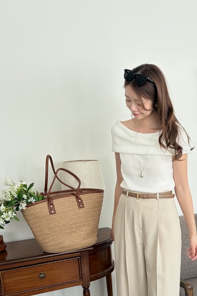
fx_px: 361
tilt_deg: -13.1
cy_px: 215
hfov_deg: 30.3
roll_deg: +2.2
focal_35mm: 44
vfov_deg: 43.3
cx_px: 133
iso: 40
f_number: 1.6
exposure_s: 1/122
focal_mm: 5.96
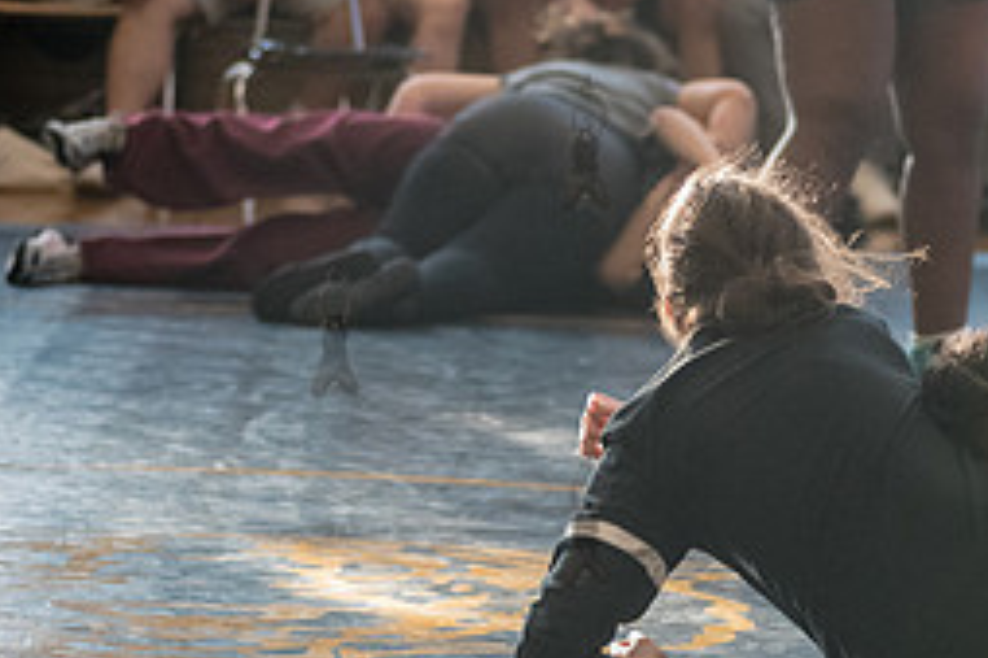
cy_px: 329
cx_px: 1085
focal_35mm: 240
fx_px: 6582
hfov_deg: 8.5
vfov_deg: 5.7
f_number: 3.5
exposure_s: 1/400
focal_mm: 105
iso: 5000
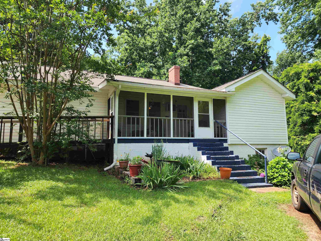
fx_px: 213
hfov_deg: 73.9
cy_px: 120
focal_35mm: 23
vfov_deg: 58.9
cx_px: 160
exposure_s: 1/322
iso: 12
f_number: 1.8
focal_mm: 6.4
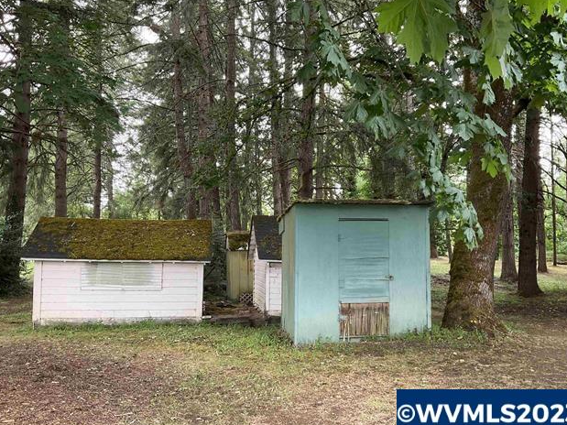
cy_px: 215
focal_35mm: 30
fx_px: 491
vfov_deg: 46.8
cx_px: 287
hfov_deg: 60.0
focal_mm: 3
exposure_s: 1/90
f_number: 1.8
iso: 64
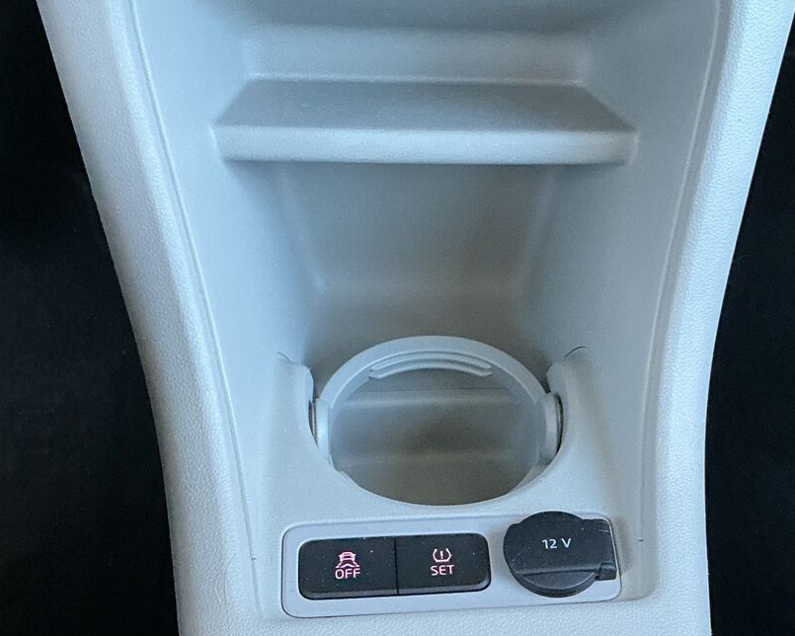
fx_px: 1412
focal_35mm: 60
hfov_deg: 30.8
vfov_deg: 25.3
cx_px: 624
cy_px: 411
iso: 250
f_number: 1.8
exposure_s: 1/60
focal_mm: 3
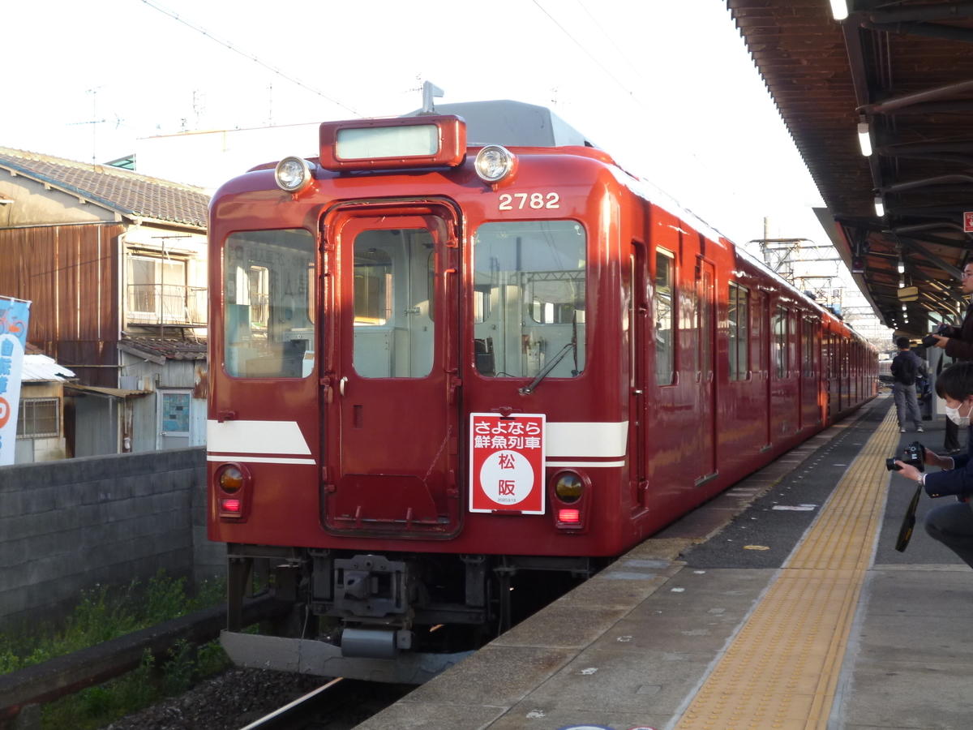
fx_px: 1349
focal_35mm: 48
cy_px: 365
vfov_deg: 30.3
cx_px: 486
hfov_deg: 39.7
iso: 160
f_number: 4
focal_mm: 8.6
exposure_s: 1/80
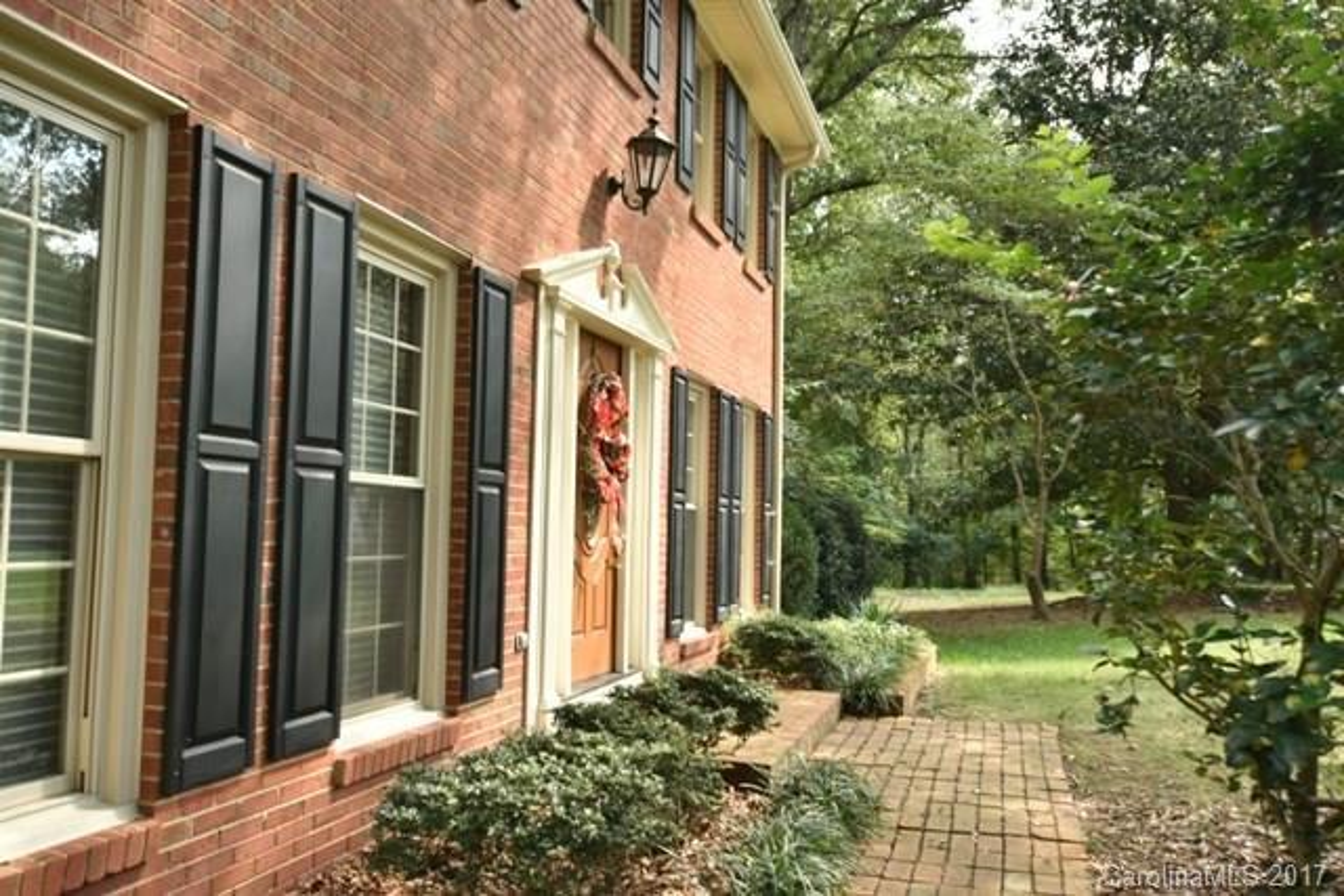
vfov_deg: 43.6
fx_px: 1120
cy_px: 448
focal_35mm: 30
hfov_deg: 61.9
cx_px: 672
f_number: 5
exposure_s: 1/40
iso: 100
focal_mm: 20
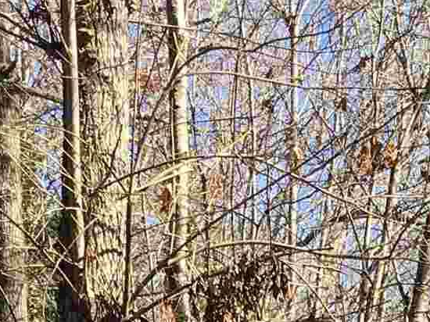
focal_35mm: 162
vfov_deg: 8.1
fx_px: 2011
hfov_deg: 12.1
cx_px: 410
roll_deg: -0.1
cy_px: 900
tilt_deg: -6.2
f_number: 2.2
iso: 25
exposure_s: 1/506
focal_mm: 4.15
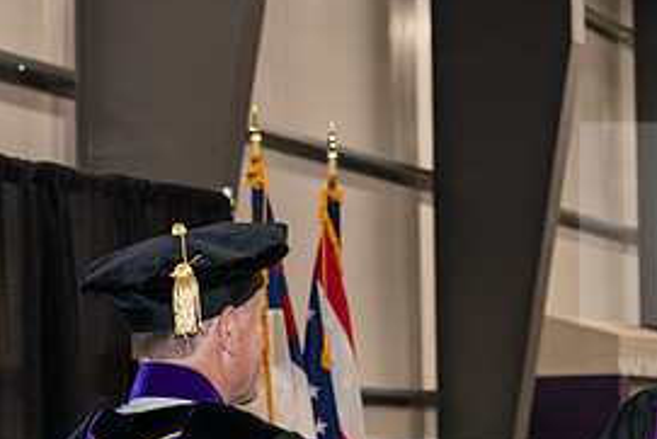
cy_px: 416
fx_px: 2739
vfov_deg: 9.1
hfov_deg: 13.6
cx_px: 507
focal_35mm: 150
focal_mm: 70
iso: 2500
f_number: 5.6
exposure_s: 1/200
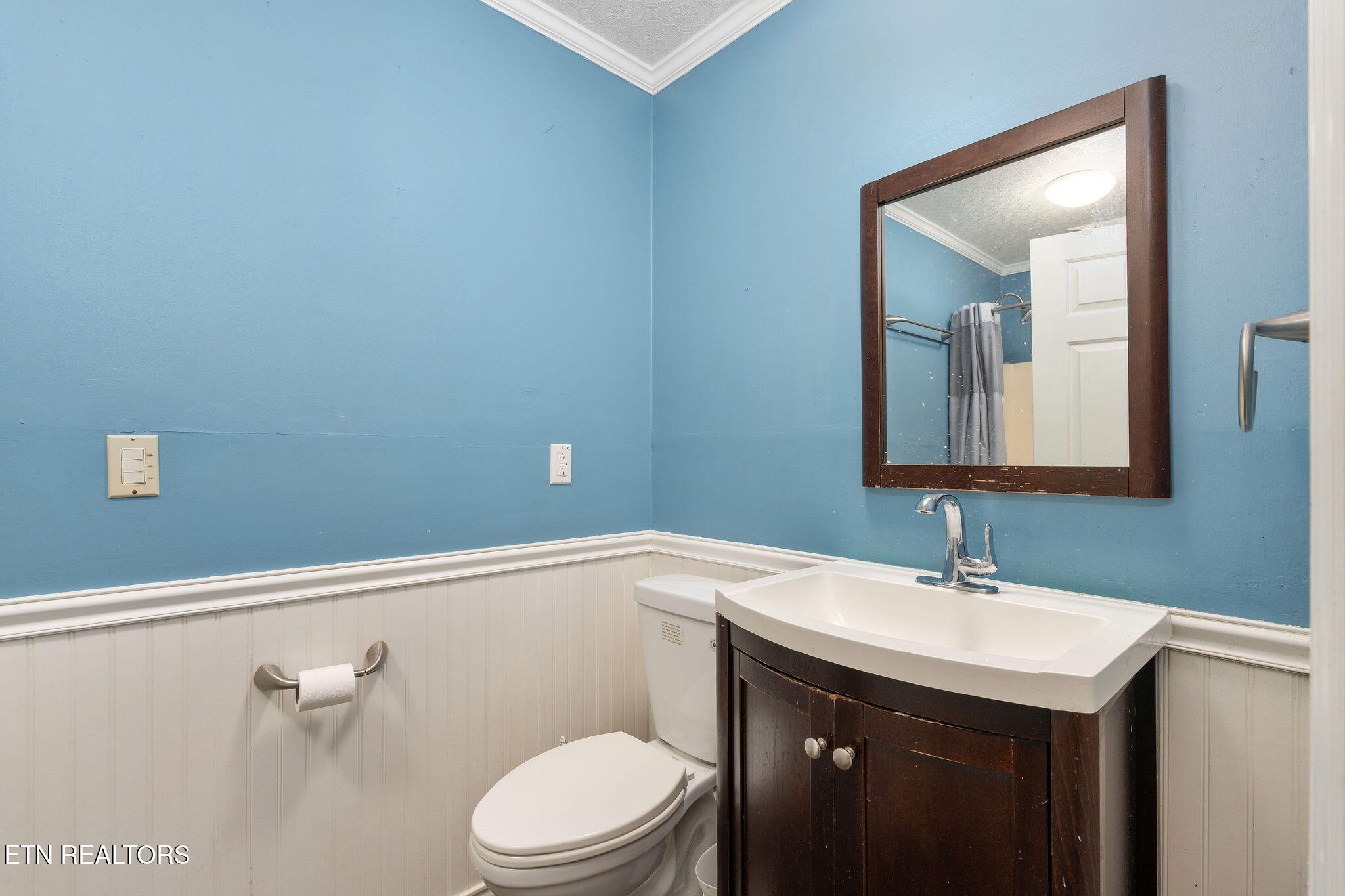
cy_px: 448
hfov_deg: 96.7
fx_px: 598
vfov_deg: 73.7
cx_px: 672
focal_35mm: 16
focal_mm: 16
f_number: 8
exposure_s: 1/4
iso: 250
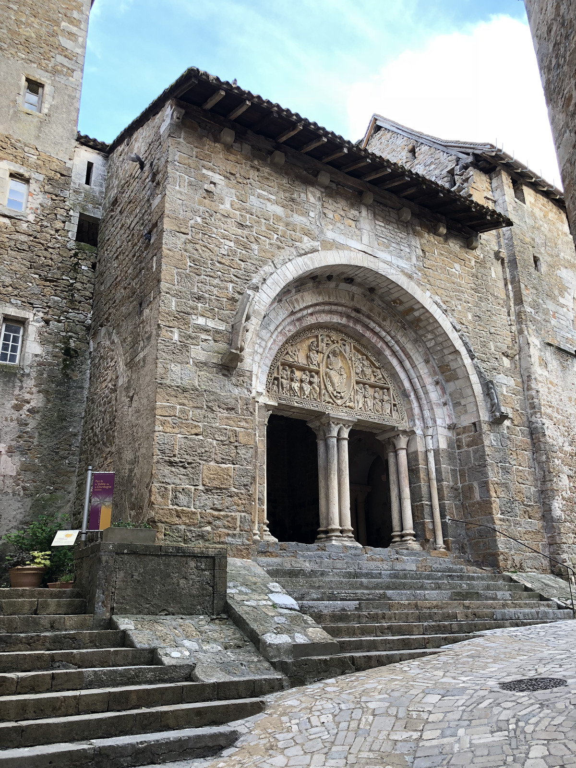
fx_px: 621
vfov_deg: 63.4
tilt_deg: +22.9
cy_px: 384
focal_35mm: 28
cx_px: 288
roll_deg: +1.2
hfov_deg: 49.7
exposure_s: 1/120
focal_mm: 4
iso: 50
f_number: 1.8
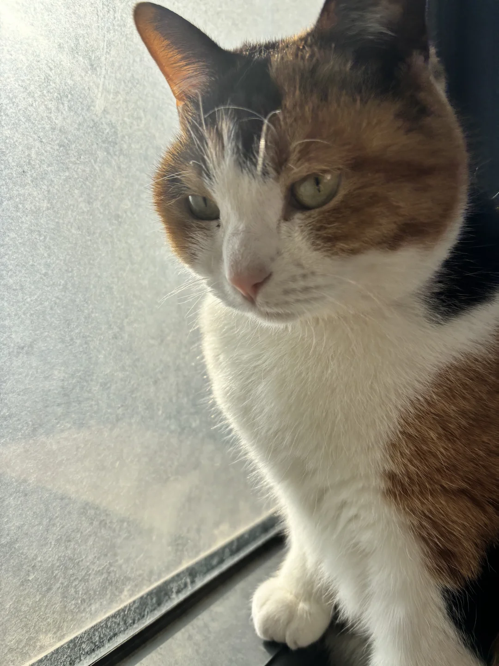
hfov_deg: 53.1
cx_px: 250
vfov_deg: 67.3
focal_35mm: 26
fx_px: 500
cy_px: 333
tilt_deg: -0.3
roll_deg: -1.7
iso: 50
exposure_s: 1/2105
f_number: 1.6
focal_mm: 5.96
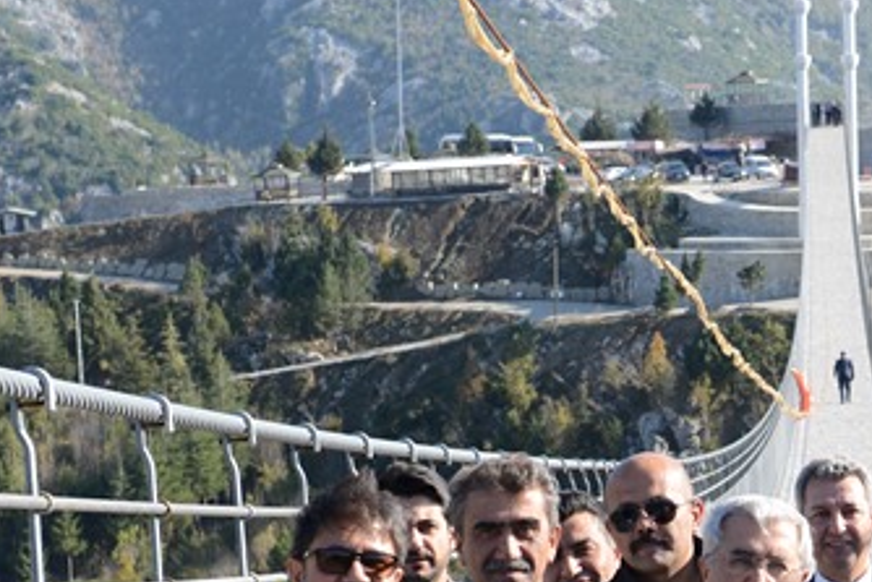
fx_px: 3271
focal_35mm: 135
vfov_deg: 10.0
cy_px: 667
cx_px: 851
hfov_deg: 14.9
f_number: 5.6
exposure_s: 1/500
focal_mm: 44
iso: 250
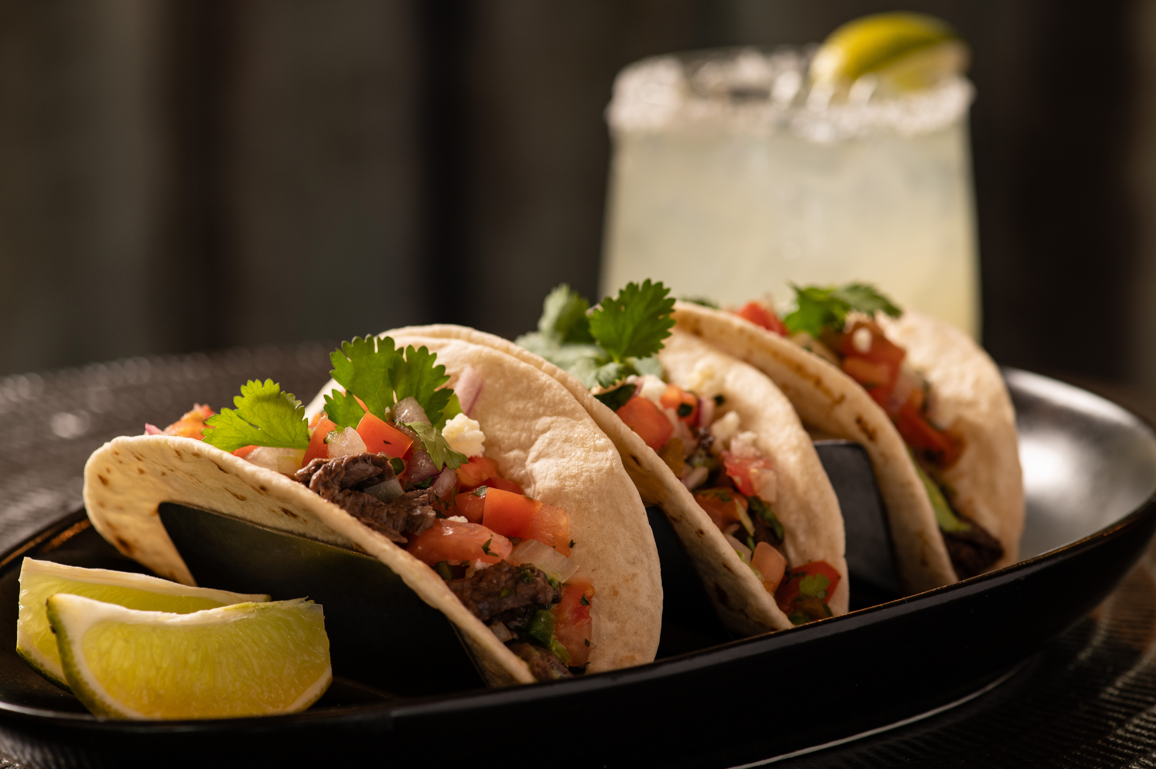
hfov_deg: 19.5
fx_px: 3369
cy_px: 384
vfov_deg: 13.0
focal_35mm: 105
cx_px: 578
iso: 320
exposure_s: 1/30
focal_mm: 105
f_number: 8
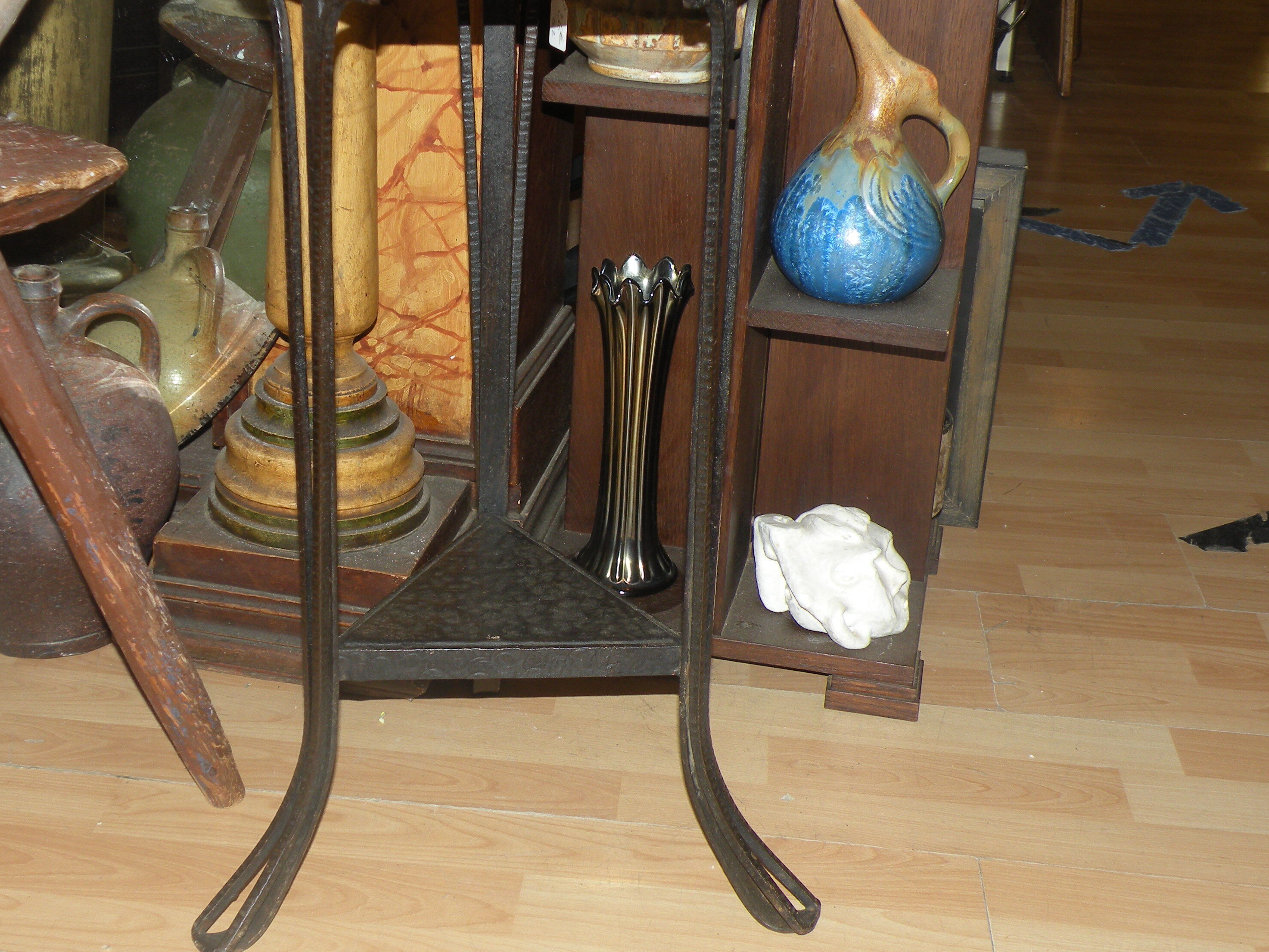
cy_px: 389
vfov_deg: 28.0
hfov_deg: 36.7
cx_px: 530
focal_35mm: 52
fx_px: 1906
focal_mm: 7.4
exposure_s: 1/60
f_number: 3.2
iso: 64
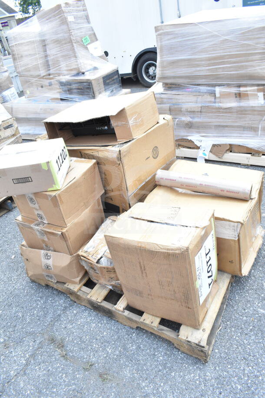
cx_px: 132
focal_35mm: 27
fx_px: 298
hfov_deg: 48.0
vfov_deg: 67.4
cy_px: 199
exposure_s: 1/400
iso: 1600
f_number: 10
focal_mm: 18
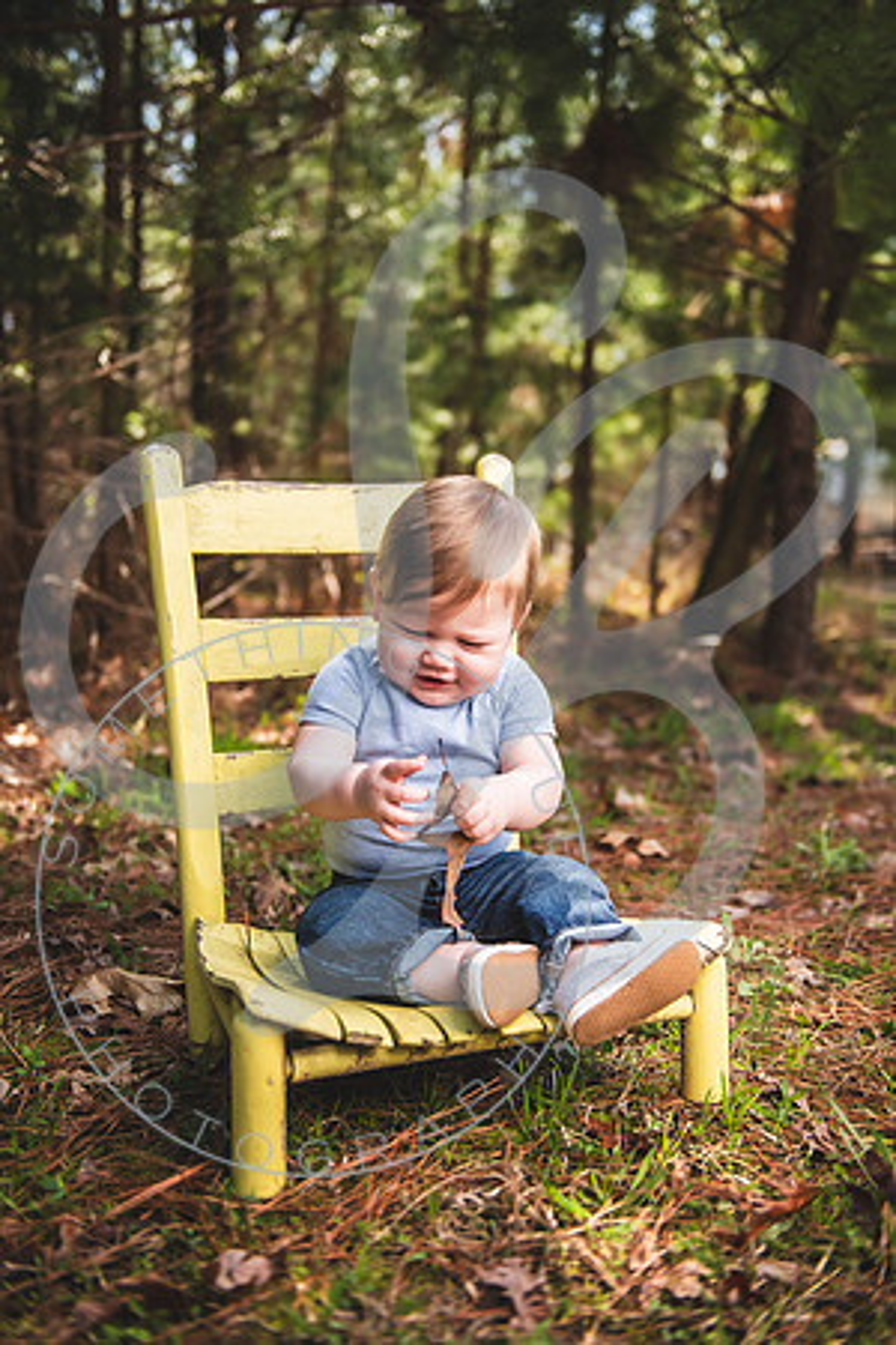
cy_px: 672
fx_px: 1307
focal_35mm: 35
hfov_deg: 37.9
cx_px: 448
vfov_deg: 54.4
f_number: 2.8
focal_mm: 35
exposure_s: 1/640
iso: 100
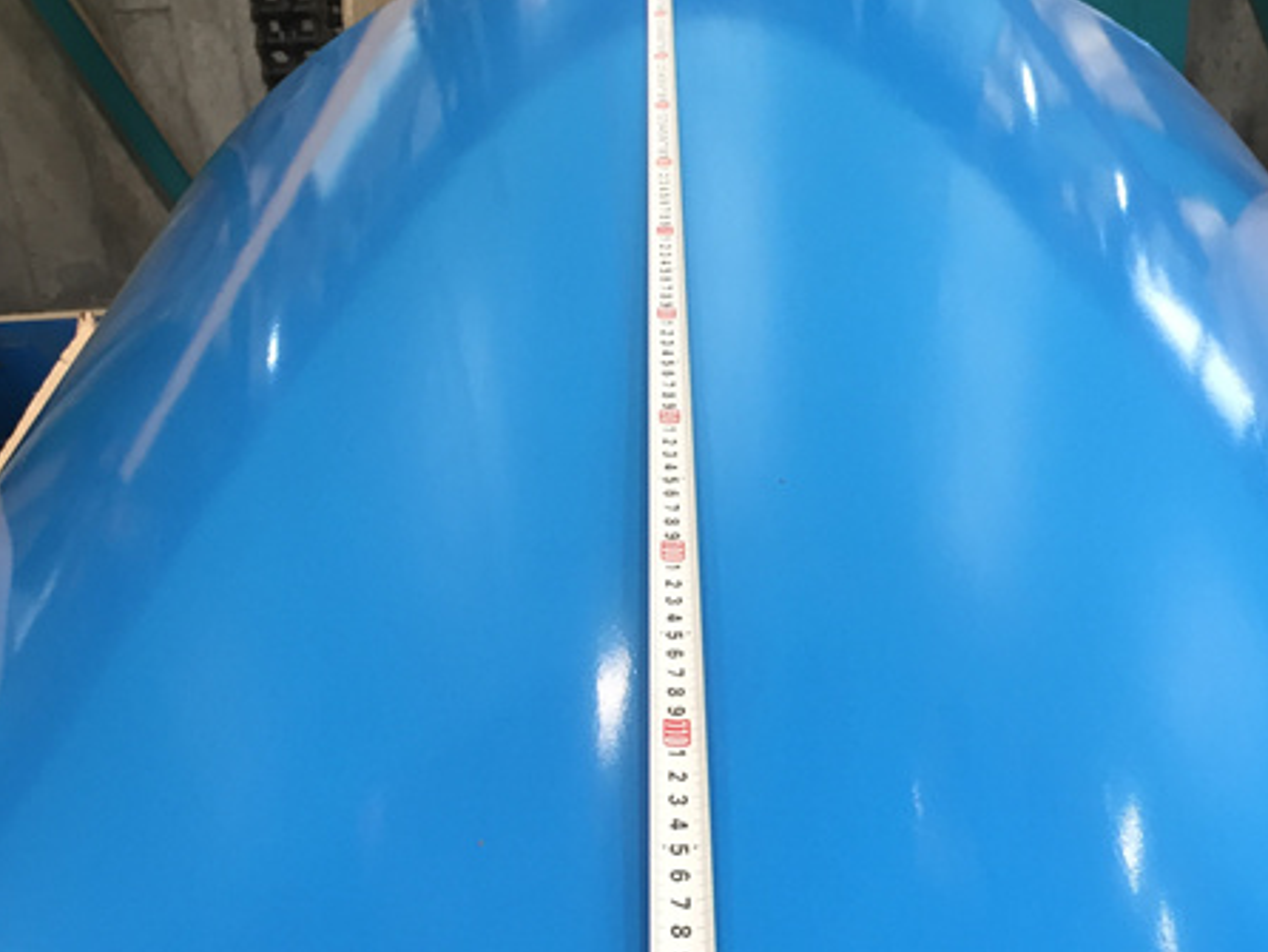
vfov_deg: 28.0
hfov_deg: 36.8
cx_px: 623
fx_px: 1906
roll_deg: +4.2
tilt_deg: -30.2
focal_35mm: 52
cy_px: 600
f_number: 2.2
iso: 32
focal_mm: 4.15
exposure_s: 1/33
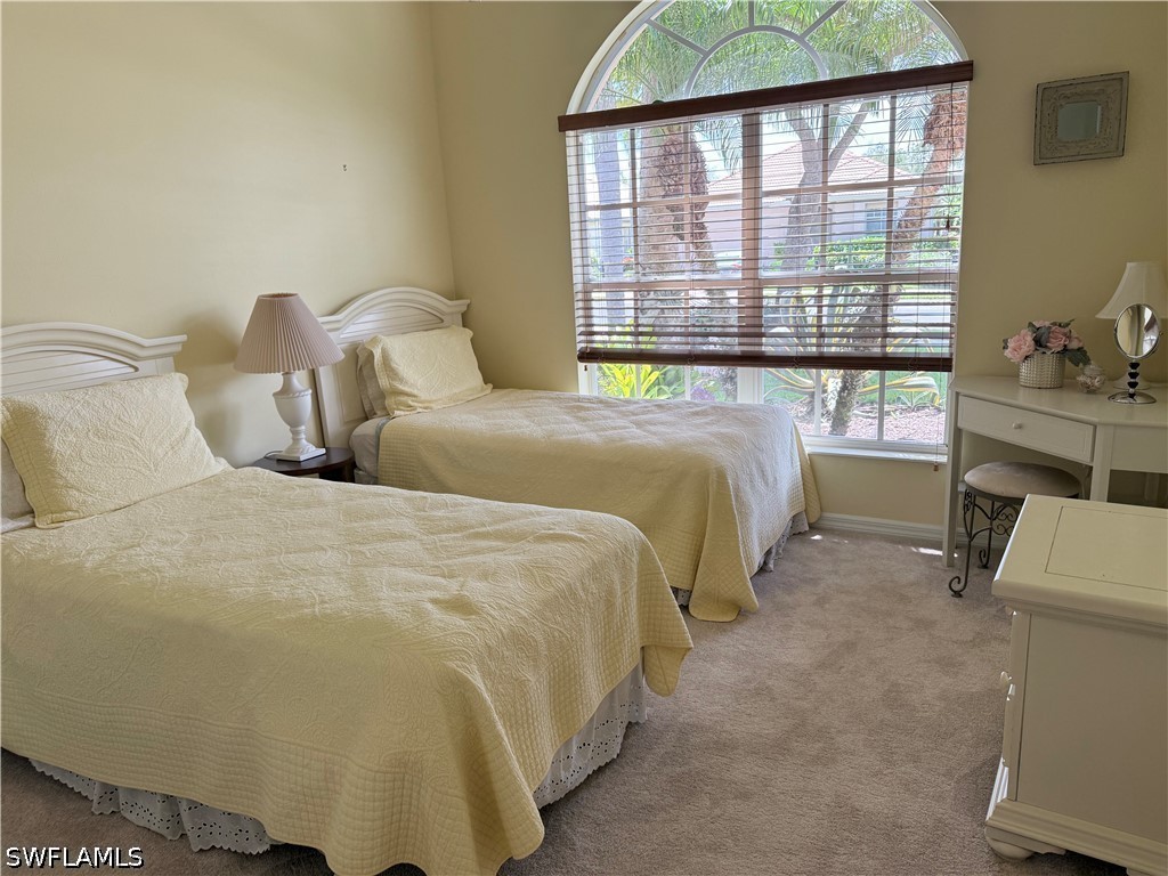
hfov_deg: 71.6
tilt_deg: -12.2
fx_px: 810
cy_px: 438
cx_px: 584
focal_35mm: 24
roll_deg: +2.9
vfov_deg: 56.8
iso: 100
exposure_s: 1/261
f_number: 1.78
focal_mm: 6.76
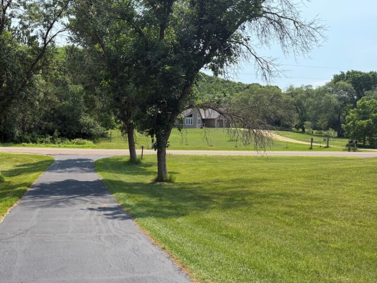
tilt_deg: -5.0
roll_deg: +0.0
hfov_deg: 48.1
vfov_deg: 38.6
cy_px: 161
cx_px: 92
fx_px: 403
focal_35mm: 37
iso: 100
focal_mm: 6.76
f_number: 1.78
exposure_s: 1/3145
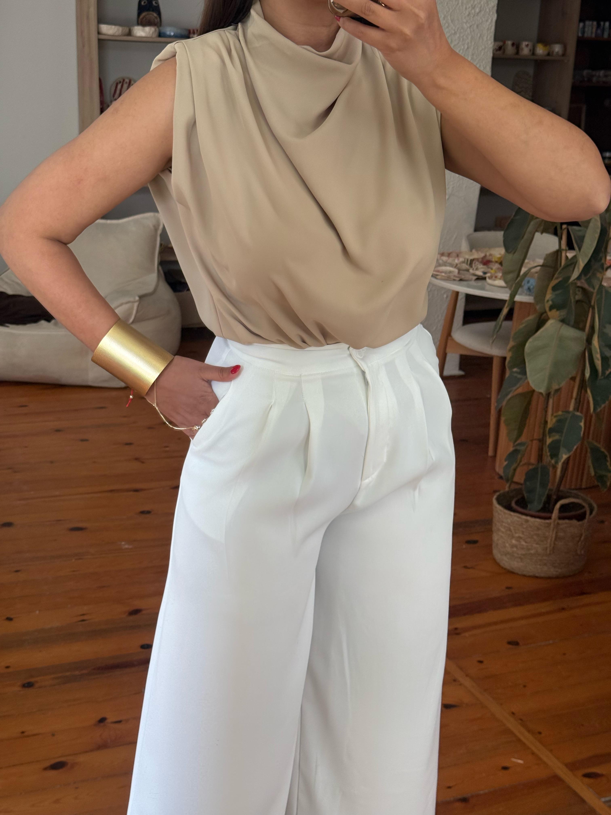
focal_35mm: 48
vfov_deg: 39.7
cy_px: 408
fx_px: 1130
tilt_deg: -31.8
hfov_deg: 30.3
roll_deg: -2.0
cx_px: 306
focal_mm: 6.76
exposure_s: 1/228
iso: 125
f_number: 1.78
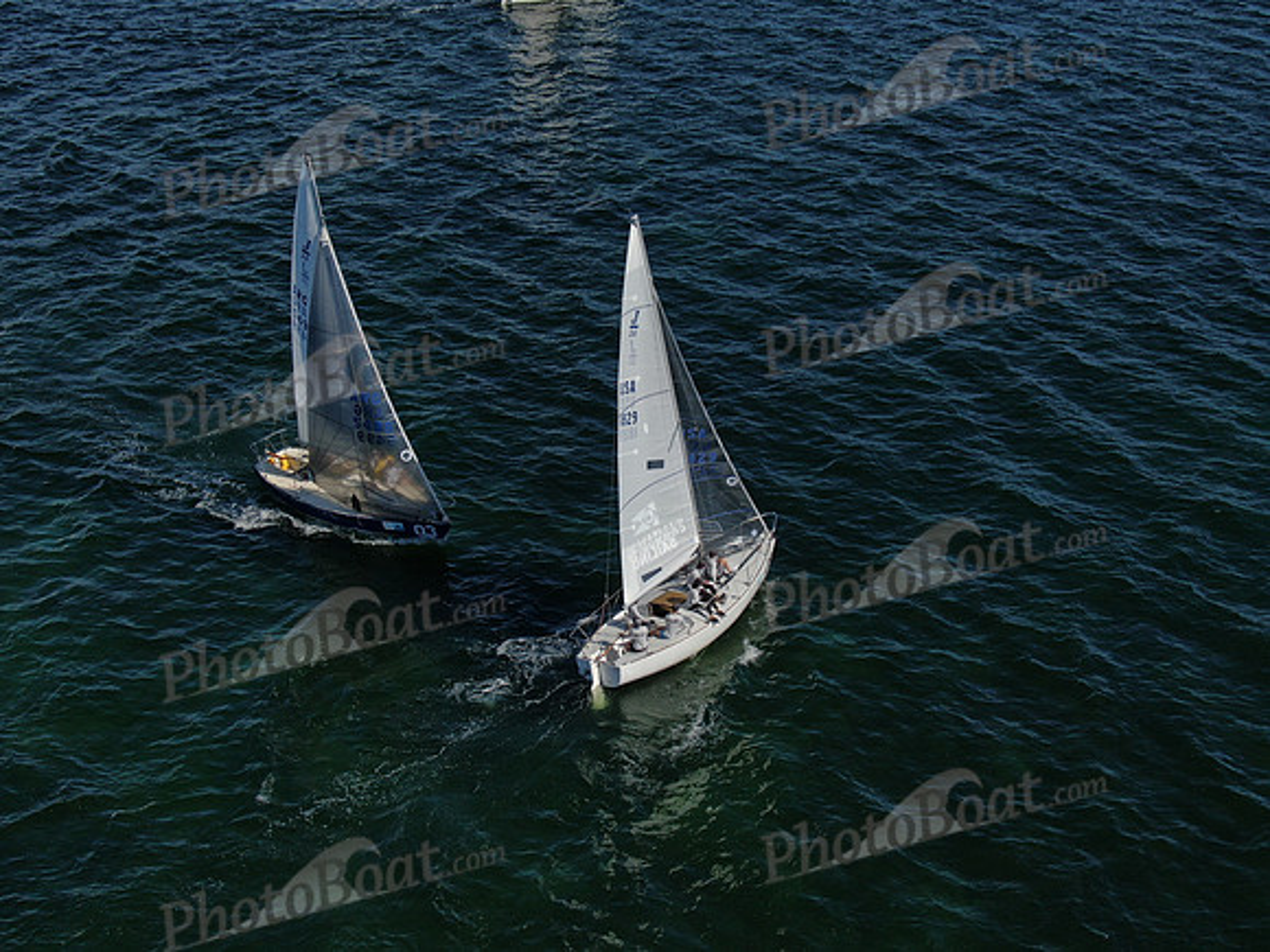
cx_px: 635
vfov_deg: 30.3
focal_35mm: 48
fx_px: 1761
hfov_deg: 39.7
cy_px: 476
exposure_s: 1/1600
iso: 100
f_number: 3.8
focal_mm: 8.6
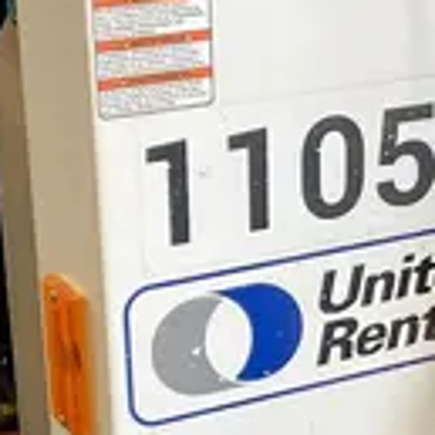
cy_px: 322
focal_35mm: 131
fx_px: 1862
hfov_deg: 13.2
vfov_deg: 13.3
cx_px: 391
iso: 100
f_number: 1.8
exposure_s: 1/60
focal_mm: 4.25
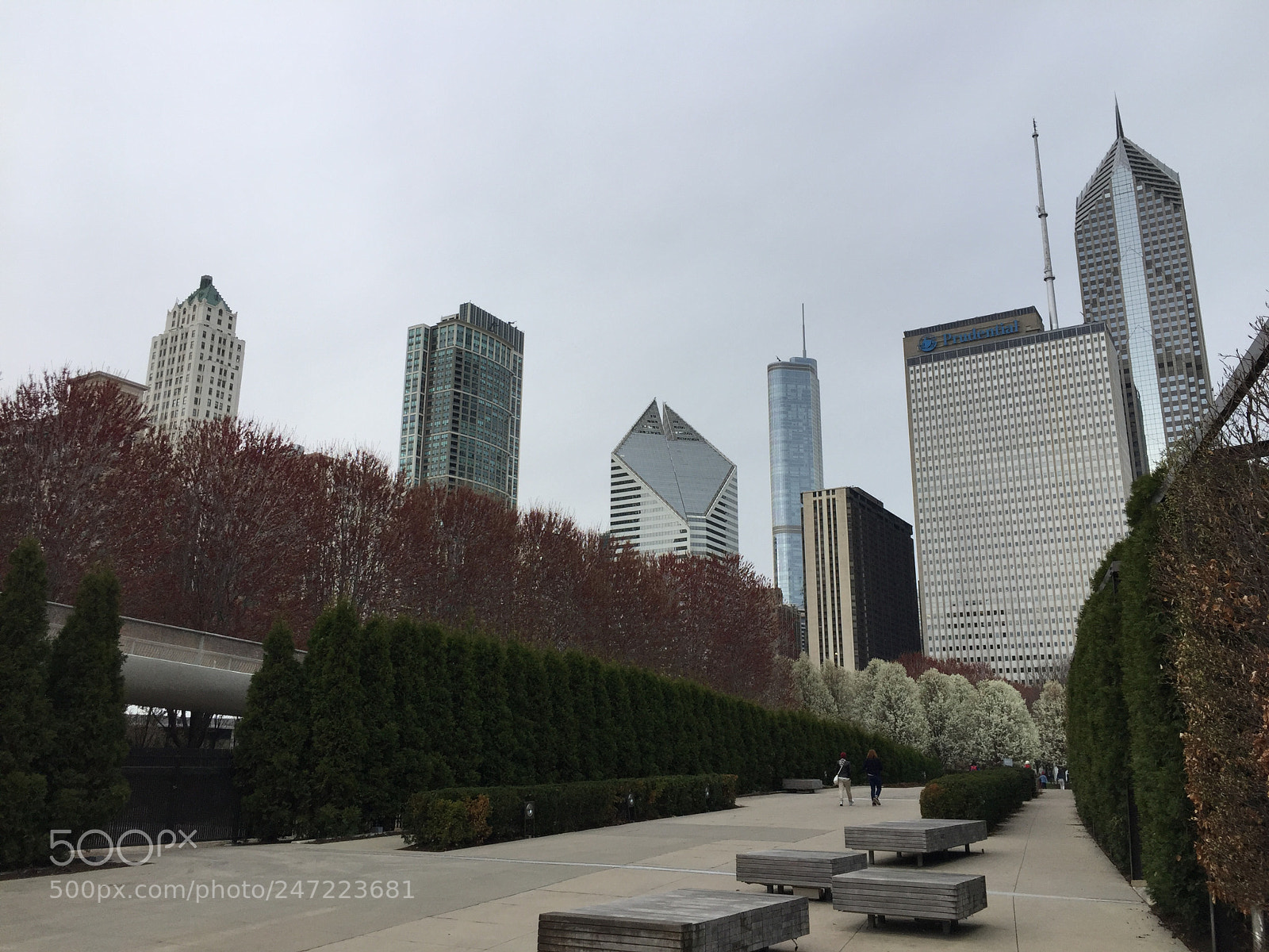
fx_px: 1063
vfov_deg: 48.2
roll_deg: -0.1
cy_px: 476
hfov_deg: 61.7
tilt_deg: +16.1
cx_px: 634
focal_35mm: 29
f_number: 2.2
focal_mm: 4.15
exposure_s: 1/879
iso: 32
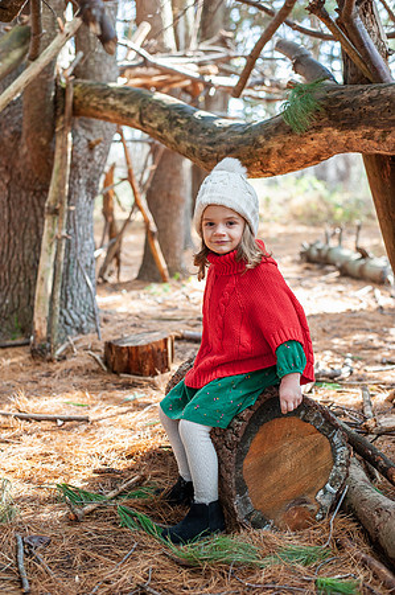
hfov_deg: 26.9
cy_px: 298
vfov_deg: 39.6
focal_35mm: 50
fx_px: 825
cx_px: 198
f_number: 3.2
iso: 800
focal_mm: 50
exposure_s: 1/400
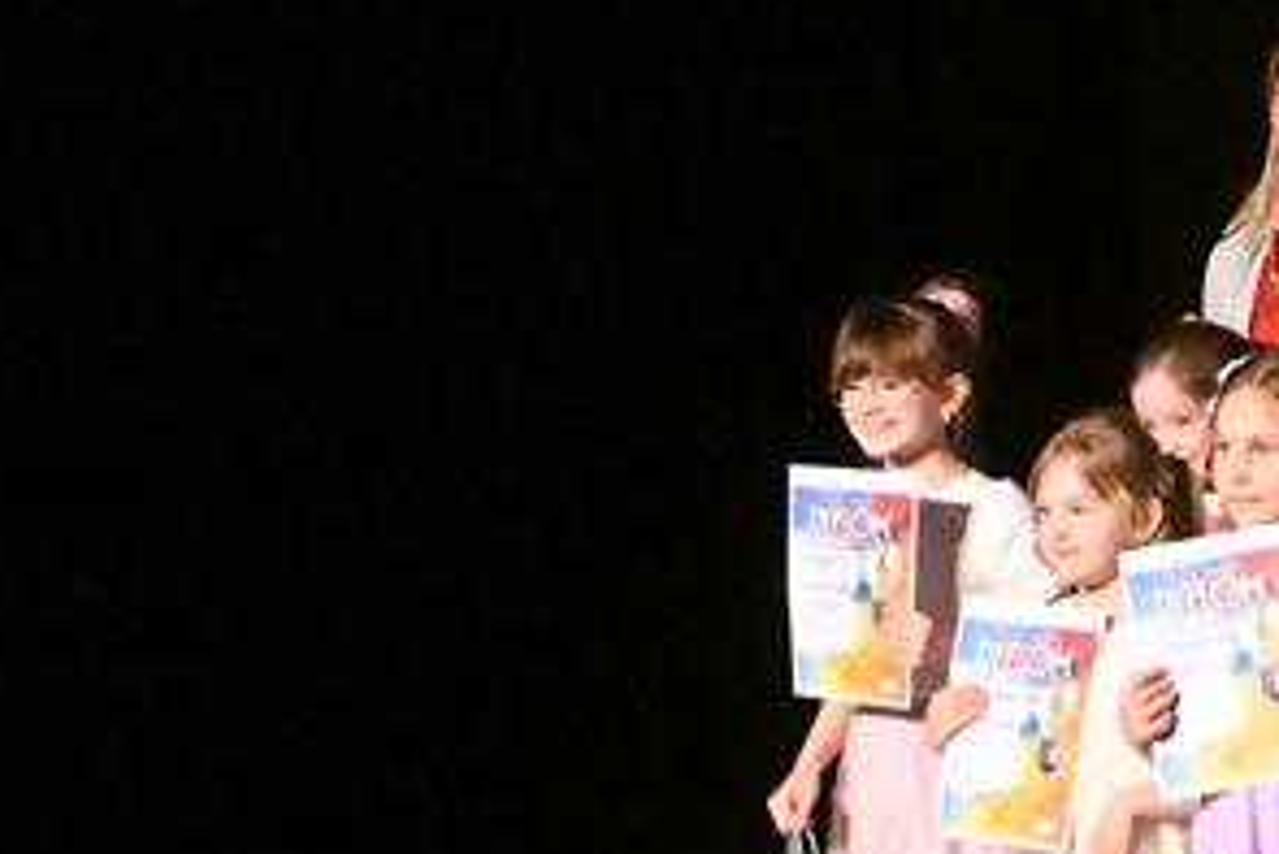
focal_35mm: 132
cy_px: 340
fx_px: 4693
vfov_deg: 10.4
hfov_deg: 14.8
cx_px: 1704
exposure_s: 1/400
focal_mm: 32.5
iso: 25600
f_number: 5
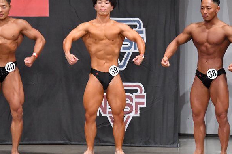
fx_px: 1913
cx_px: 139
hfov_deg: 6.9
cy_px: 83
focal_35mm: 297
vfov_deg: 4.6
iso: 6400
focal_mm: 150
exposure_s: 1/400
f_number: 5.6
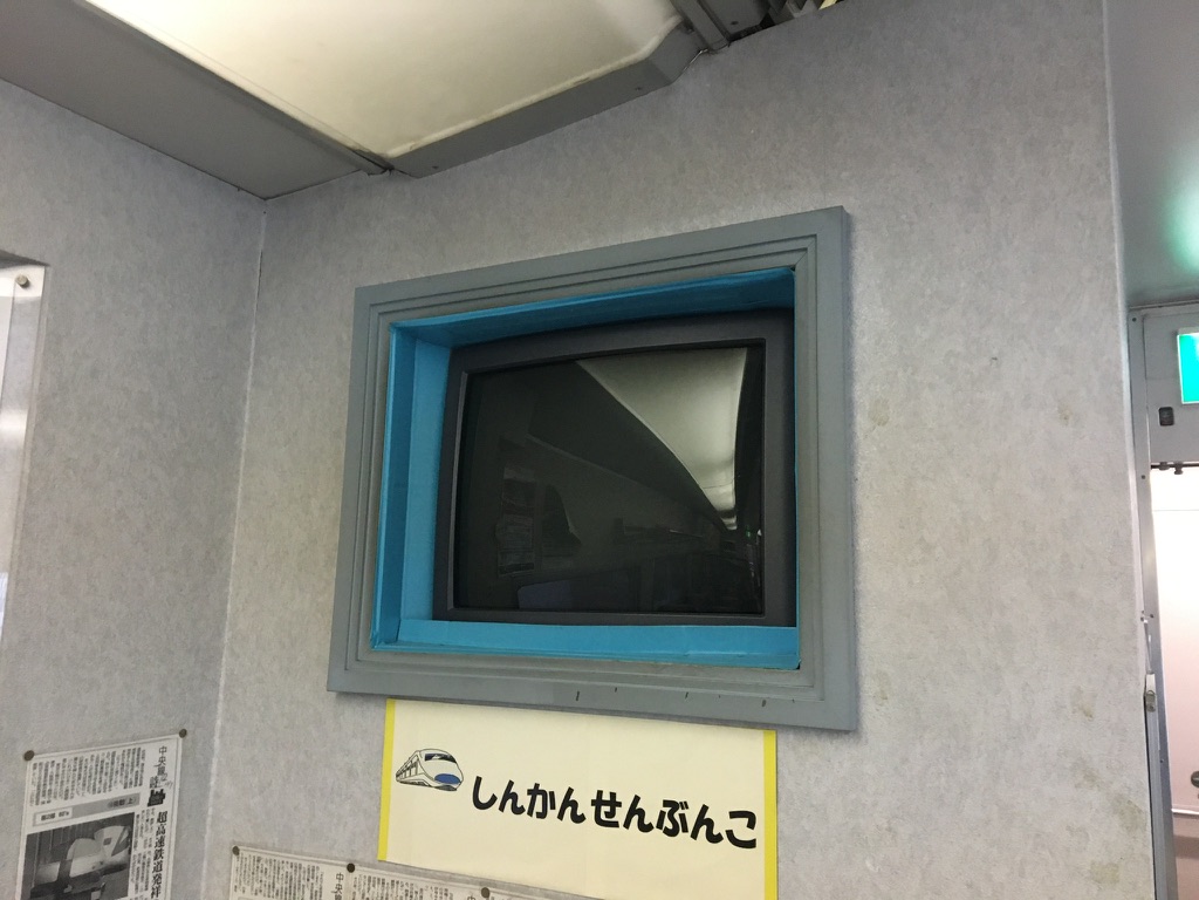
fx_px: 1004
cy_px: 450
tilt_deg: +7.7
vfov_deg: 48.2
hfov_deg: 61.7
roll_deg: -1.3
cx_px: 600
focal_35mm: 29
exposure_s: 1/24
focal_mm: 4.15
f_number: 2.2
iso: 200
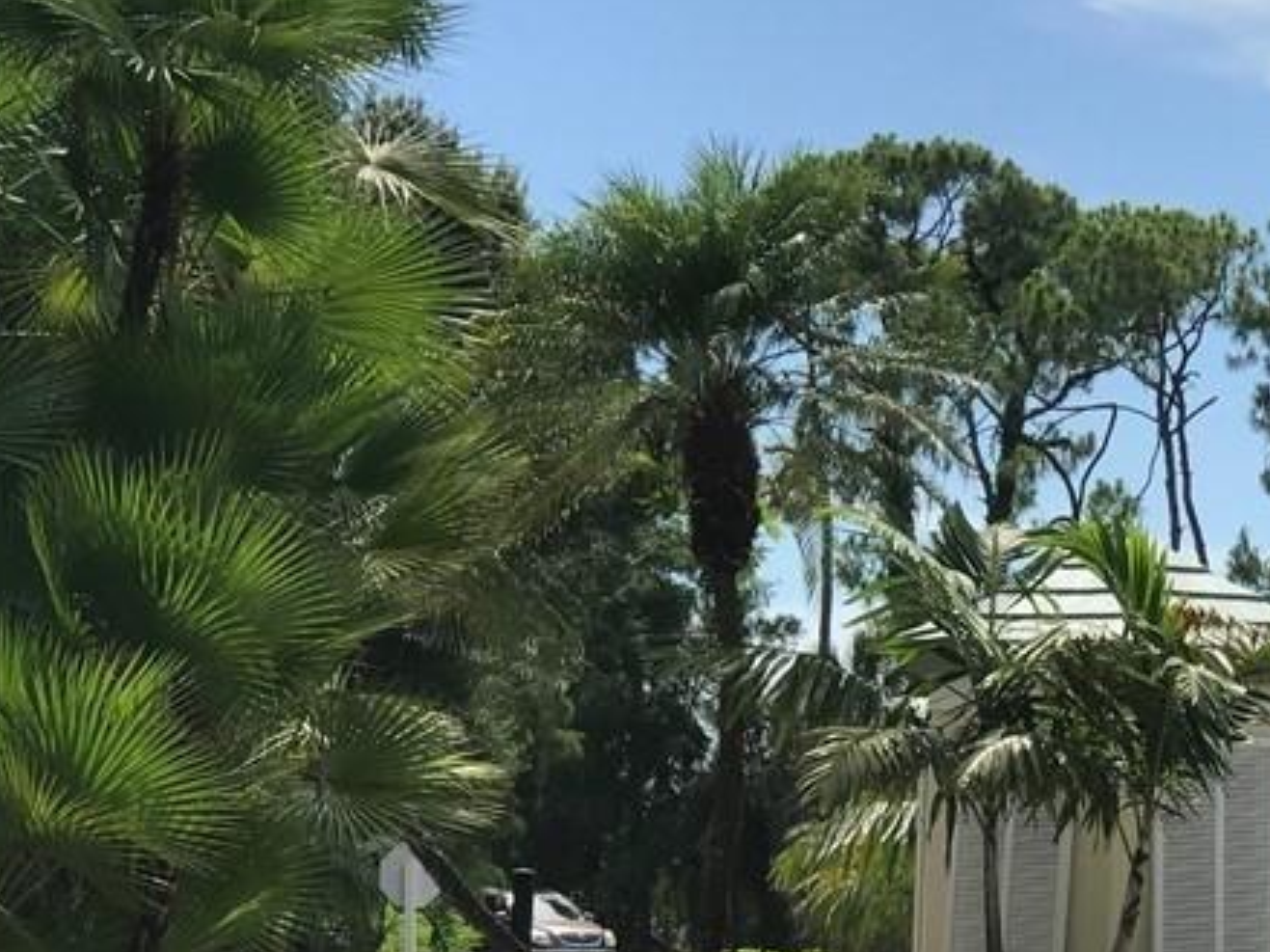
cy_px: 637
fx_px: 4878
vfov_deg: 11.1
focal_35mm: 133
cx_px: 1163
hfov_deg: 14.7
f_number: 2.8
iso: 20
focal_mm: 6.6
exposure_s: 1/870
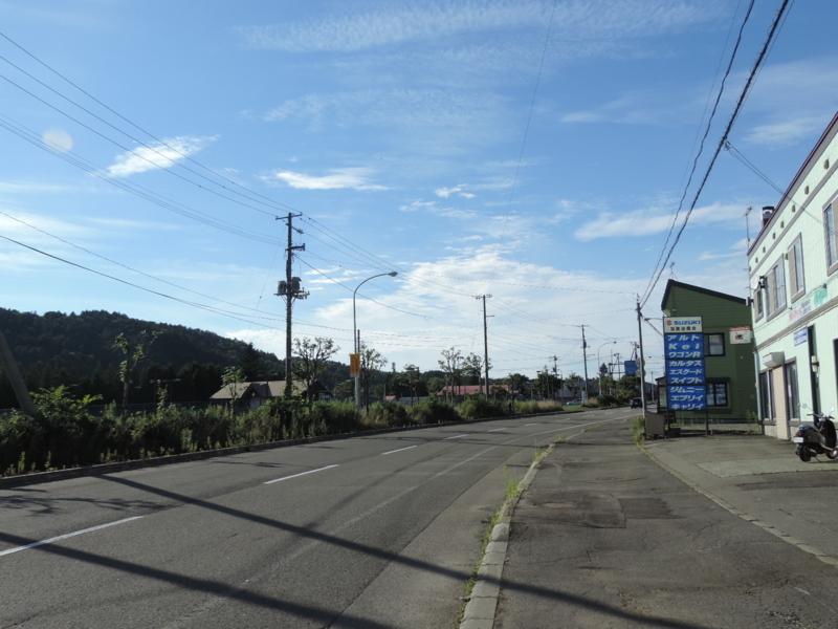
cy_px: 314
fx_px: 726
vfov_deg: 46.8
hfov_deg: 60.0
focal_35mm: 30
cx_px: 419
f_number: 3.1
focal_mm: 5.3
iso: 80
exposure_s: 1/1250
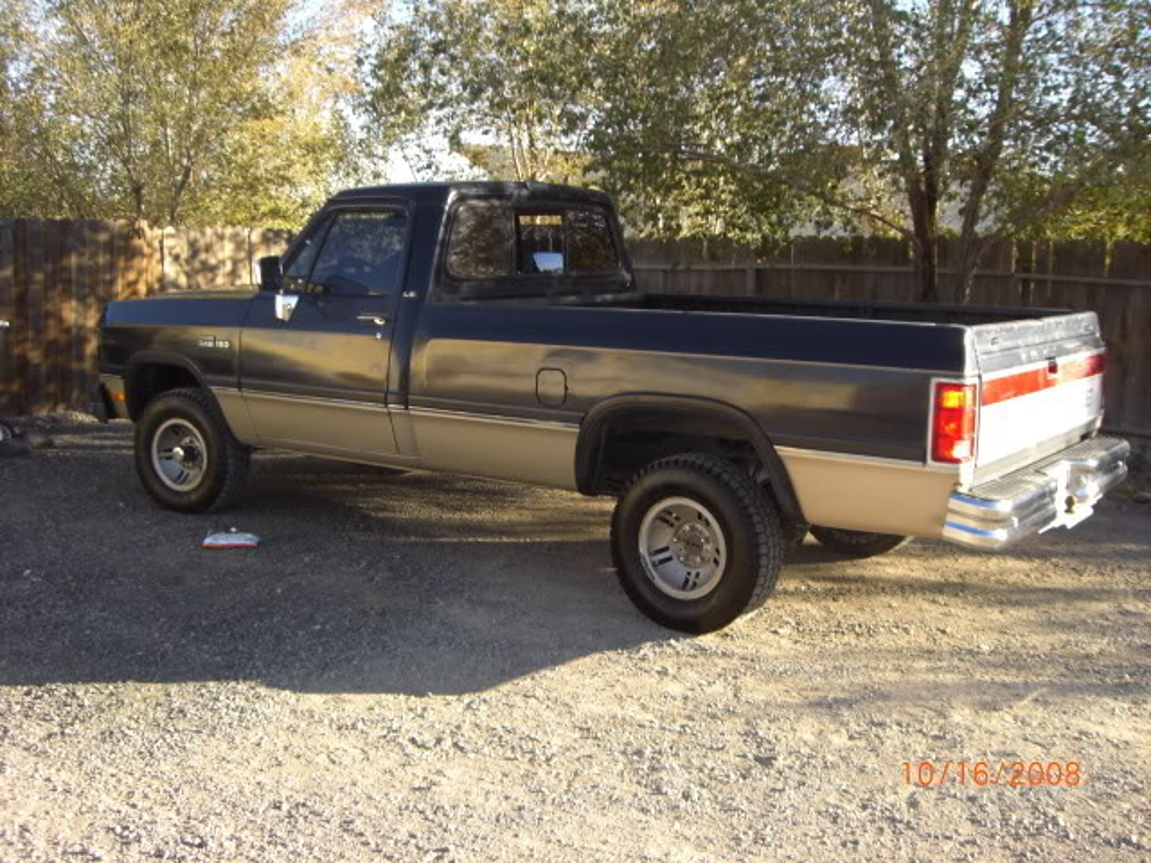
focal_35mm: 38
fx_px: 1264
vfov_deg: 37.7
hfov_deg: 49.0
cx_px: 576
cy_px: 432
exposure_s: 1/320
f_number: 2.7
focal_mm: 6.2
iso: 64
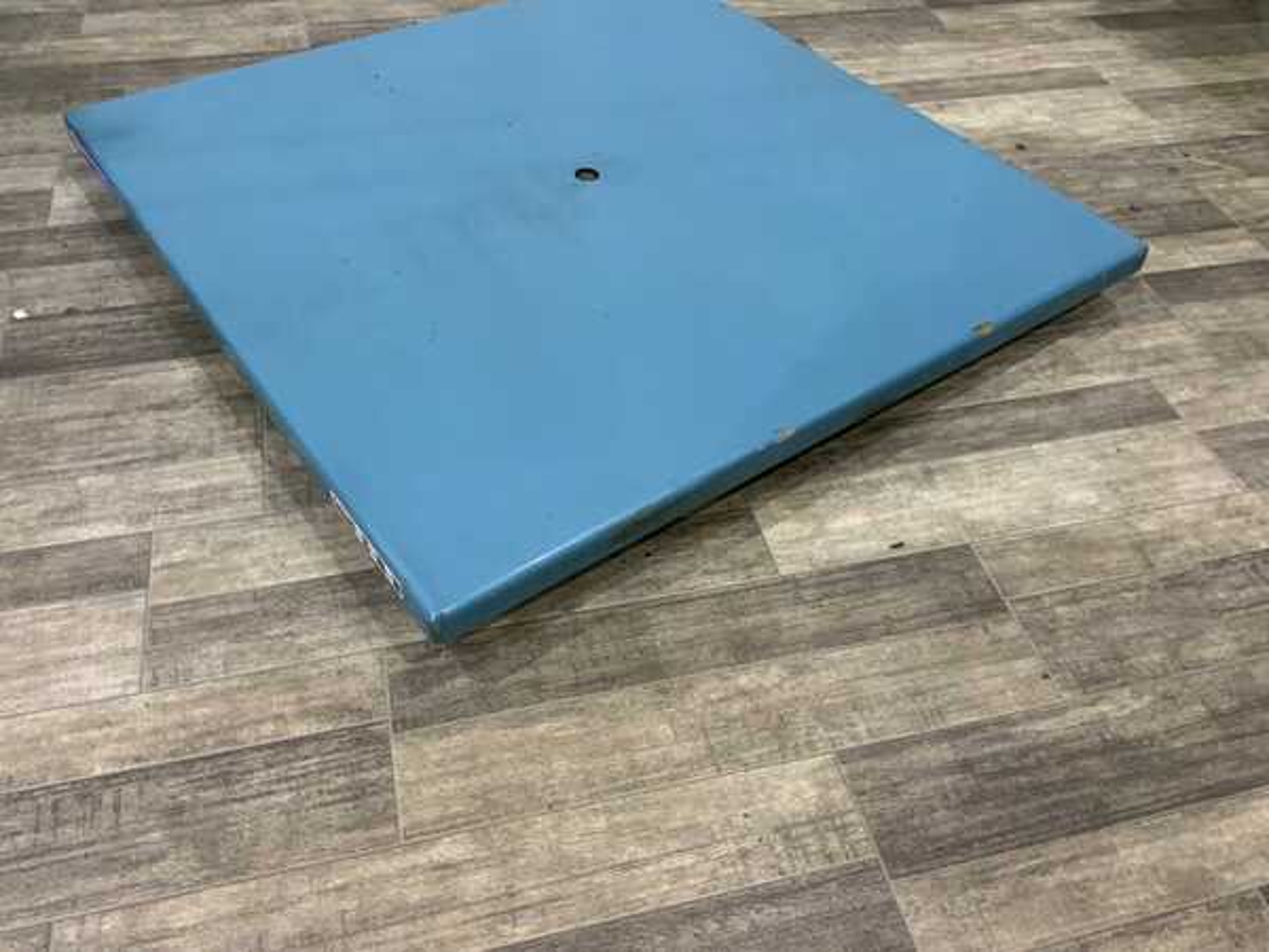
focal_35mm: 29
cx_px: 634
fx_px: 1063
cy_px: 476
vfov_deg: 48.2
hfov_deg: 61.7
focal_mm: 3
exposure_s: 1/60
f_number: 1.8
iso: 160
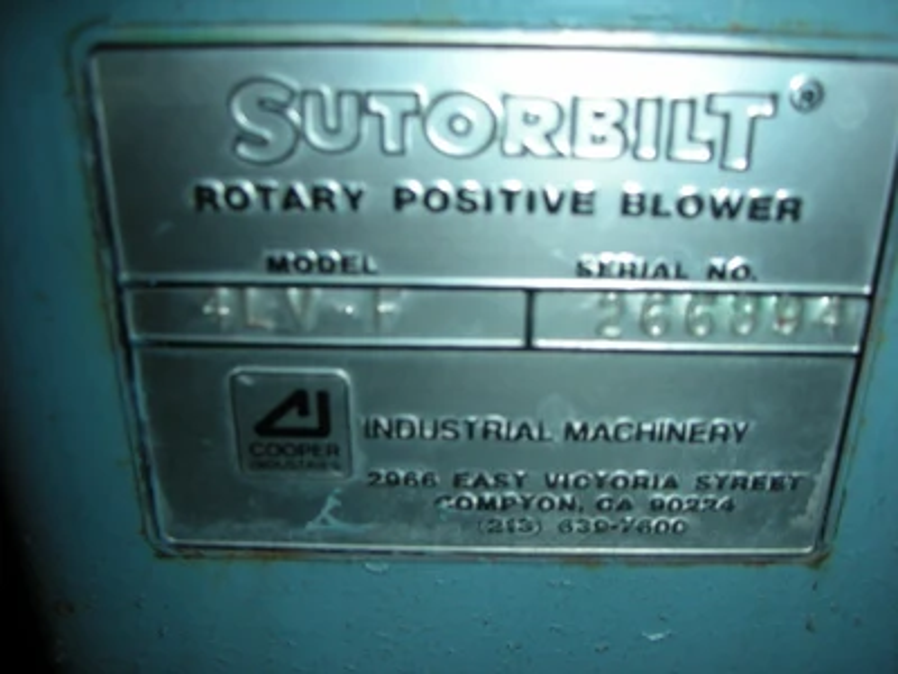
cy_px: 337
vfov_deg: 40.7
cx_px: 449
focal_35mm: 35
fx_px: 908
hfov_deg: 52.6
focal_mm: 5.8
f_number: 8.5
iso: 50
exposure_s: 1/60.1
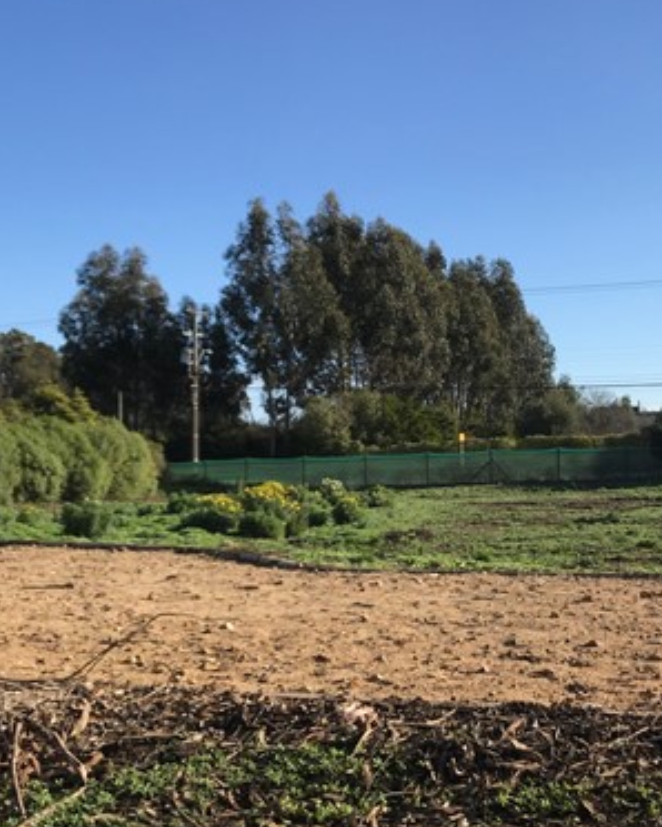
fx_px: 1150
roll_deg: +1.1
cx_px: 458
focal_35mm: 47
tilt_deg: -0.8
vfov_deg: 39.5
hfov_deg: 31.8
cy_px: 431
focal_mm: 3.99
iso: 20
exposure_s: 1/2227
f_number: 1.8
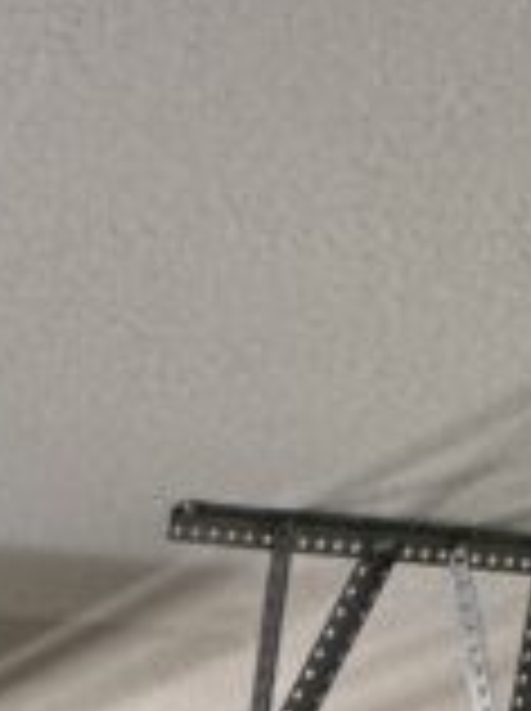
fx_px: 1866
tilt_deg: -15.7
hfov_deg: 13.2
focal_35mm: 91
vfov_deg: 13.1
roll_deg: +1.8
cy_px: 1886
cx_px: -639
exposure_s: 1/120
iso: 125
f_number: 2.2
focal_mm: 2.22
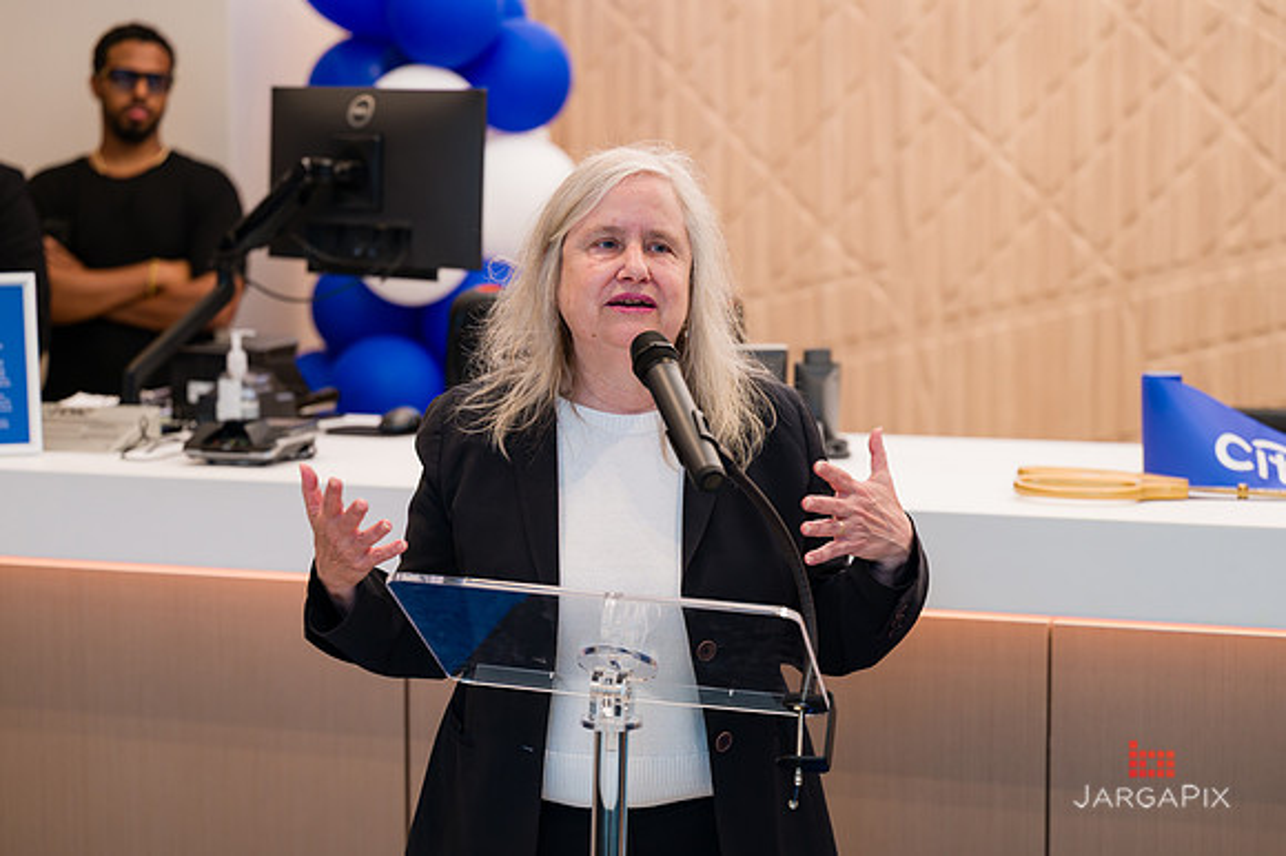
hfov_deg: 24.5
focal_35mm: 83
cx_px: 643
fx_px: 2967
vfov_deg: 16.4
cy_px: 428
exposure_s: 1/200
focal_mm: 78
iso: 400
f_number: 3.2
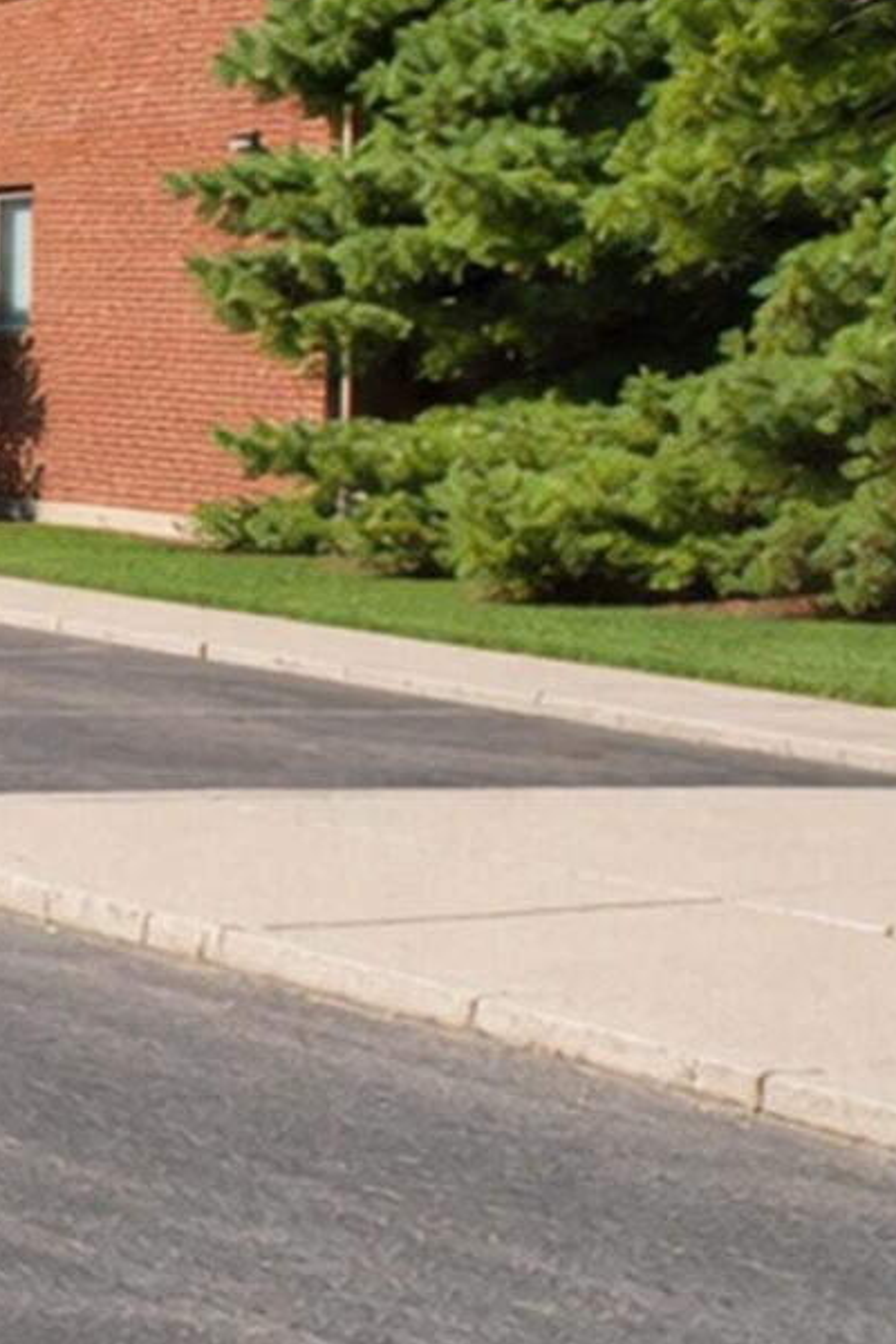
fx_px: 2389
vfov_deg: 30.5
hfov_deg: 12.9
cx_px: -1519
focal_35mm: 64
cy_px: 230
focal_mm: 10
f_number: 13
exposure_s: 1/160
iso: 320
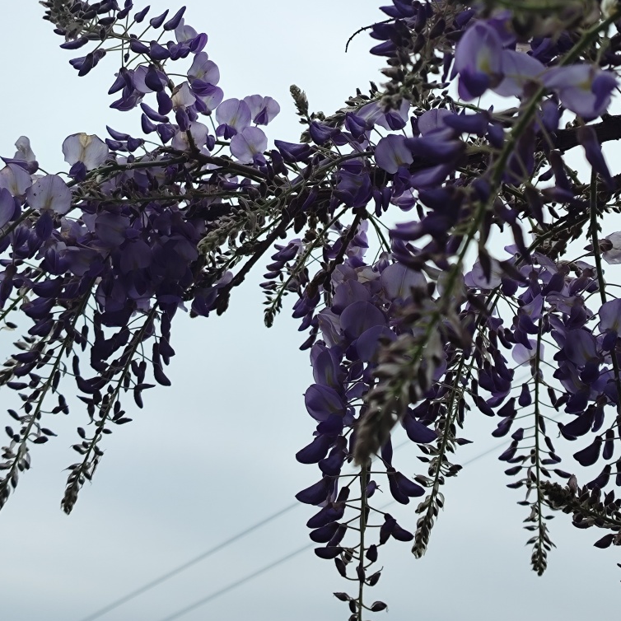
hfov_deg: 54.0
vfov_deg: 53.5
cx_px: 296
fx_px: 609
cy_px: 240
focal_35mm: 30
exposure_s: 1/310
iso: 50
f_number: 1.65
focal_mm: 5.26
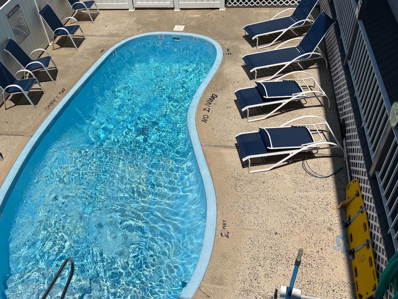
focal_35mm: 33
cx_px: 167
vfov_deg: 42.9
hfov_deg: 55.1
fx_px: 379
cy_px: 147
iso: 50
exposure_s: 1/11905
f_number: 1.6
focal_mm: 5.96
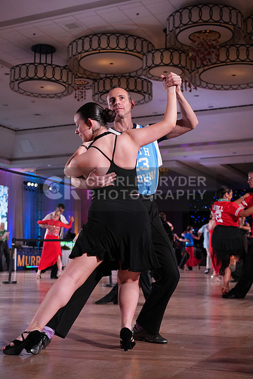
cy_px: 190
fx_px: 516
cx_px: 126
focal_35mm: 49
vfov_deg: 40.3
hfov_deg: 27.5
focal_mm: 49
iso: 2500
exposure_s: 1/500
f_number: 4
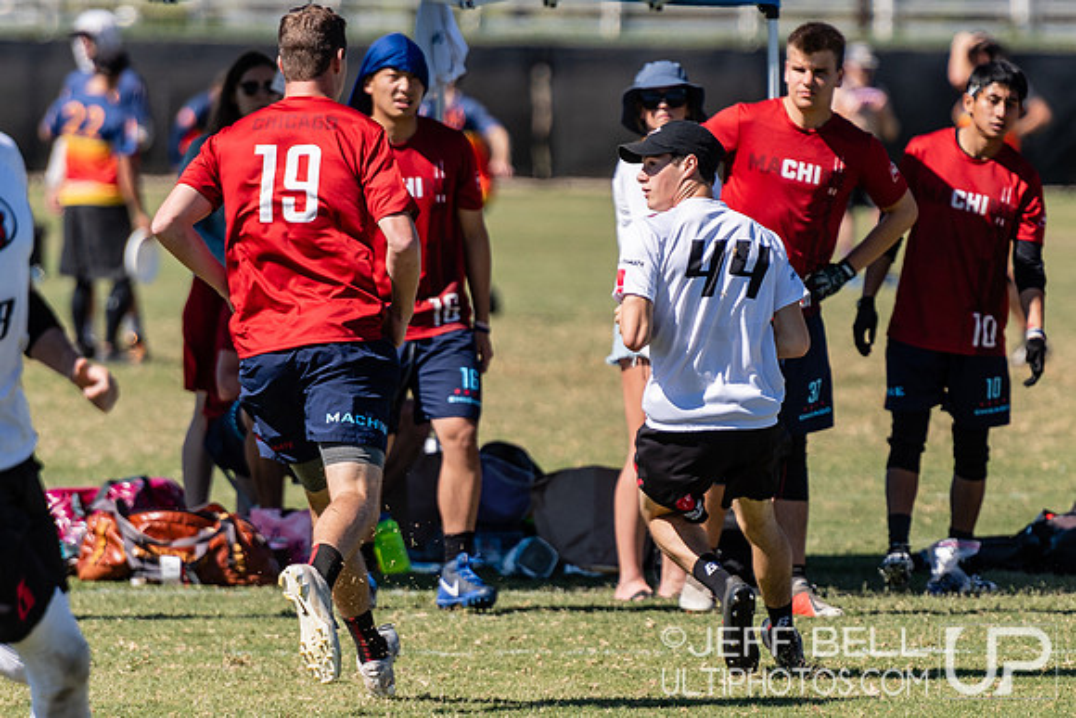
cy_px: 405
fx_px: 14702
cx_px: 766
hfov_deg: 4.2
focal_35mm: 492
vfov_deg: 2.8
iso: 100
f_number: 2.8
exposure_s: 1/3200
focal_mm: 200
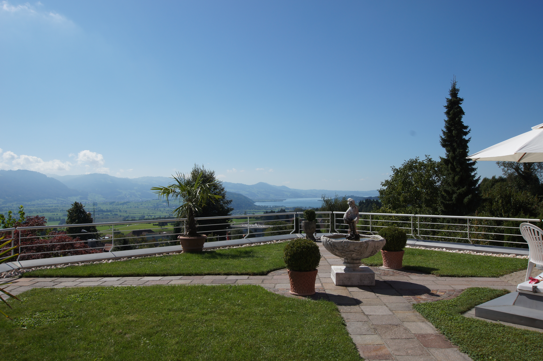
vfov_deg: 43.5
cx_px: 272
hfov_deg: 62.0
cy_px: 180
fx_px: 452
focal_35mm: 30
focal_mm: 20
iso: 100
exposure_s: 1/160
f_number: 11
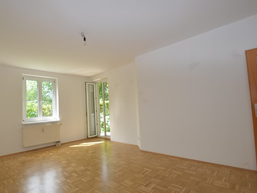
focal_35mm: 18
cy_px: 98
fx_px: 134
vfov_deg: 71.6
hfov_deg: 87.6
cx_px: 120
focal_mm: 10
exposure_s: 1/80
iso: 200
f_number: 4.5
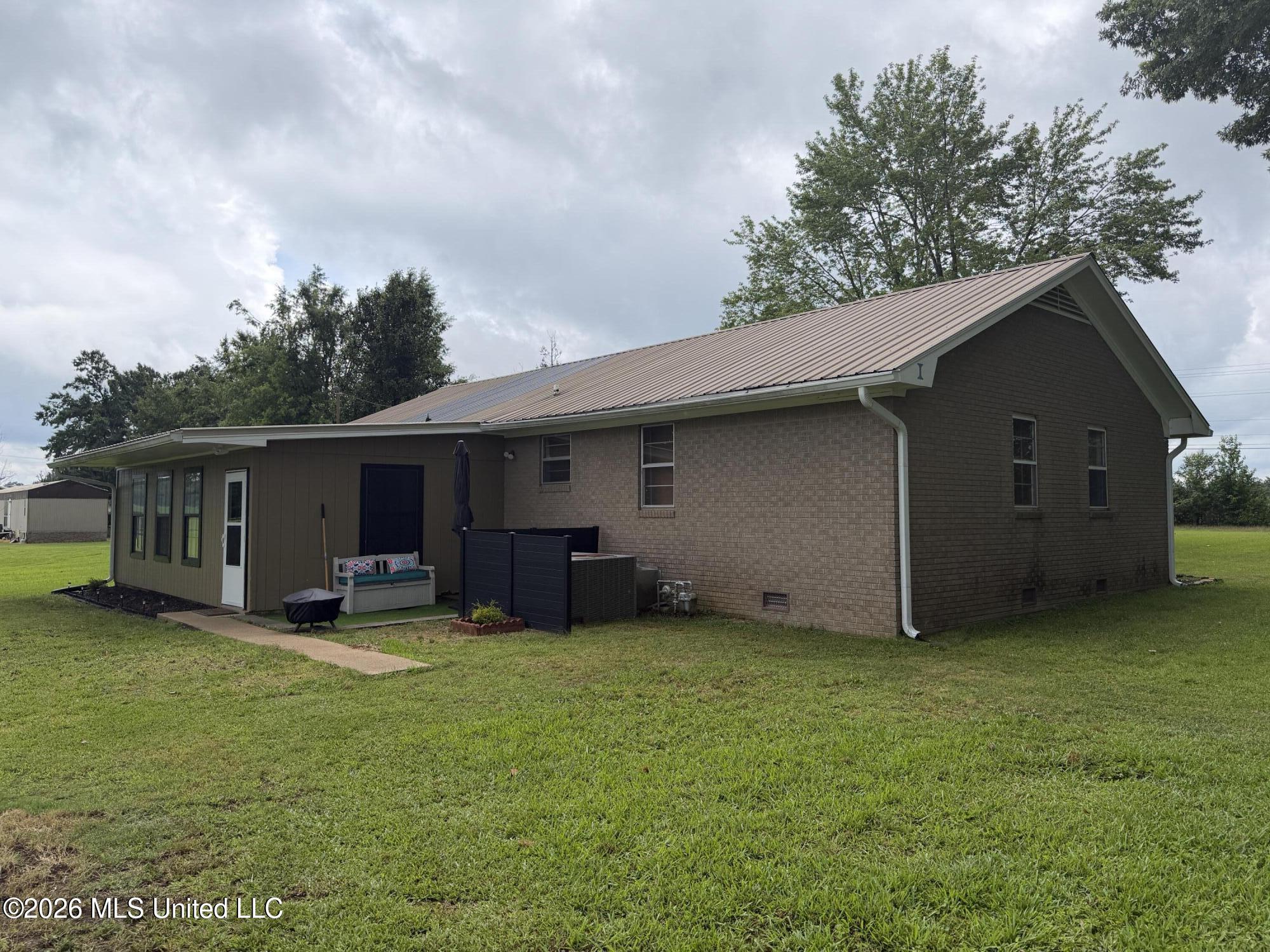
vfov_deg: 56.8
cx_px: 635
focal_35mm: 24
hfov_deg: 71.6
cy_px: 476
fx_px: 881
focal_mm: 6.76
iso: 100
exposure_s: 1/3759
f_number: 1.78
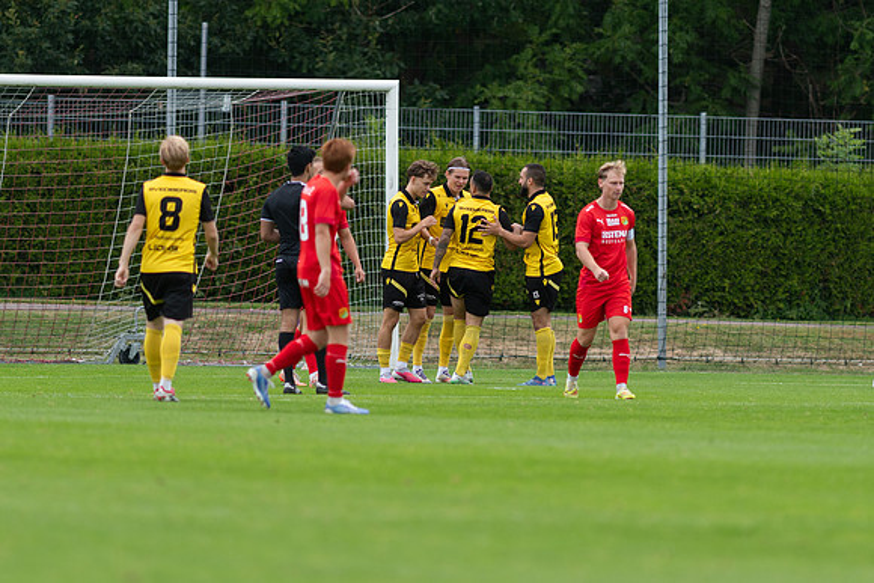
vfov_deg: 2.9
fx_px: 11543
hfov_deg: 4.3
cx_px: 437
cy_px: 292
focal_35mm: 475
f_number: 3.2
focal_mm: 300
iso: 220
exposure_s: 1/1250
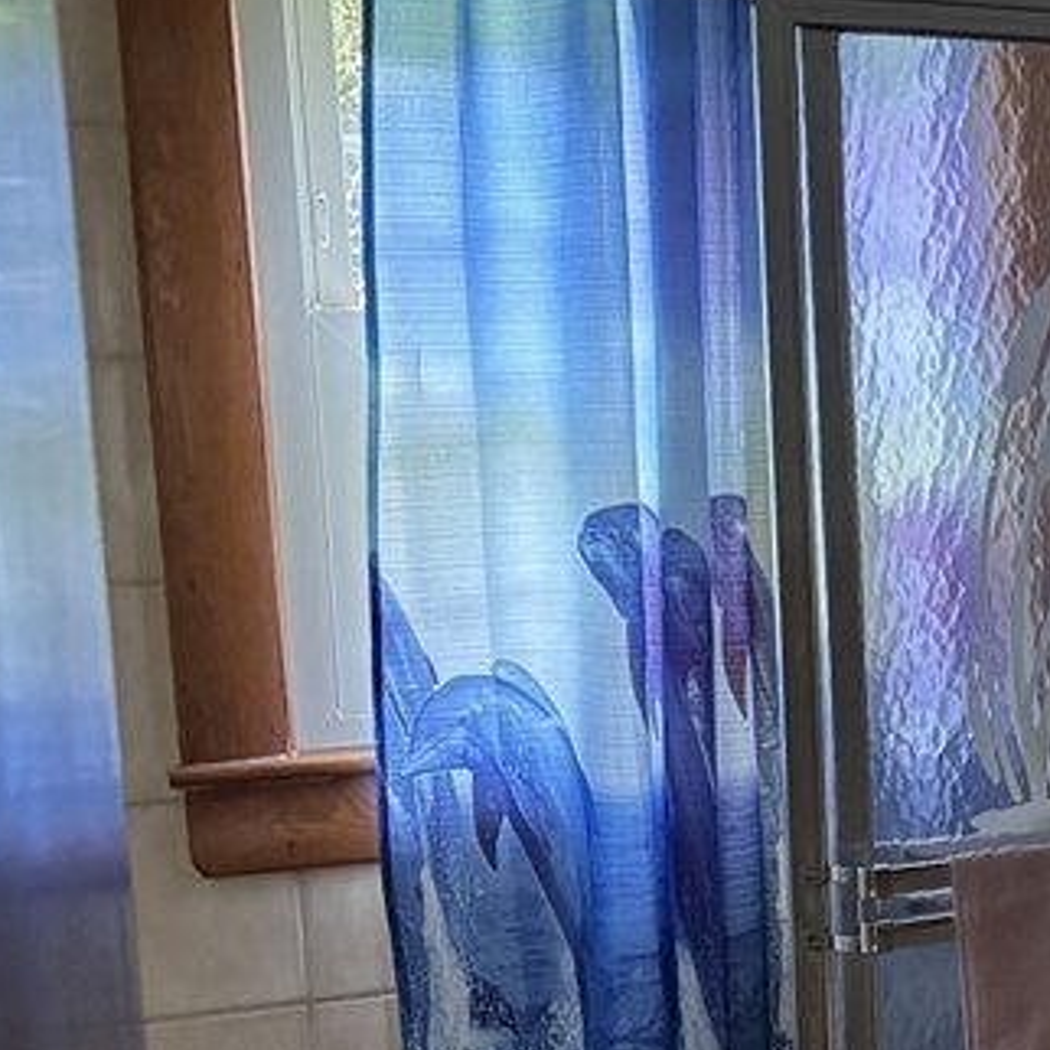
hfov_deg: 20.6
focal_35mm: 73
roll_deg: +0.1
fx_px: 2505
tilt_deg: -8.4
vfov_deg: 23.6
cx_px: 1523
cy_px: 704
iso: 500
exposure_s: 1/42
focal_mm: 5.96
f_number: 1.6
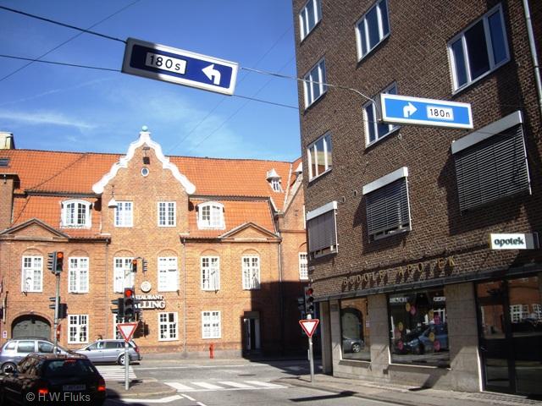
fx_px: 595
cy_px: 203
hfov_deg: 49.0
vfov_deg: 37.7
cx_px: 271
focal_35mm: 38
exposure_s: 1/800
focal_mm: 7.9
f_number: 2.8
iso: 64
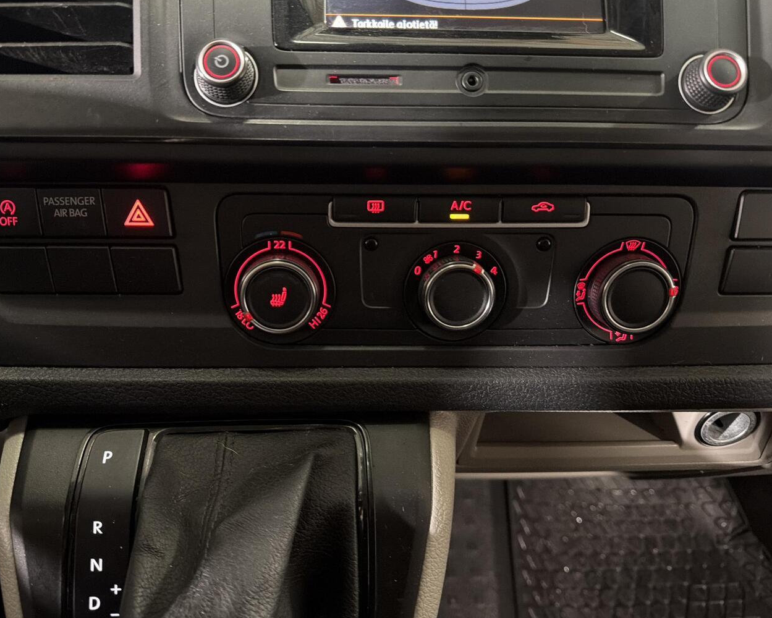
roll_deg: -1.5
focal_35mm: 27
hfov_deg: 63.9
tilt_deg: -33.1
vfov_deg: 53.2
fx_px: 617
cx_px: 352
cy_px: 289
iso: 1600
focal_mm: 6.76
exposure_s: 1/20
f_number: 1.78
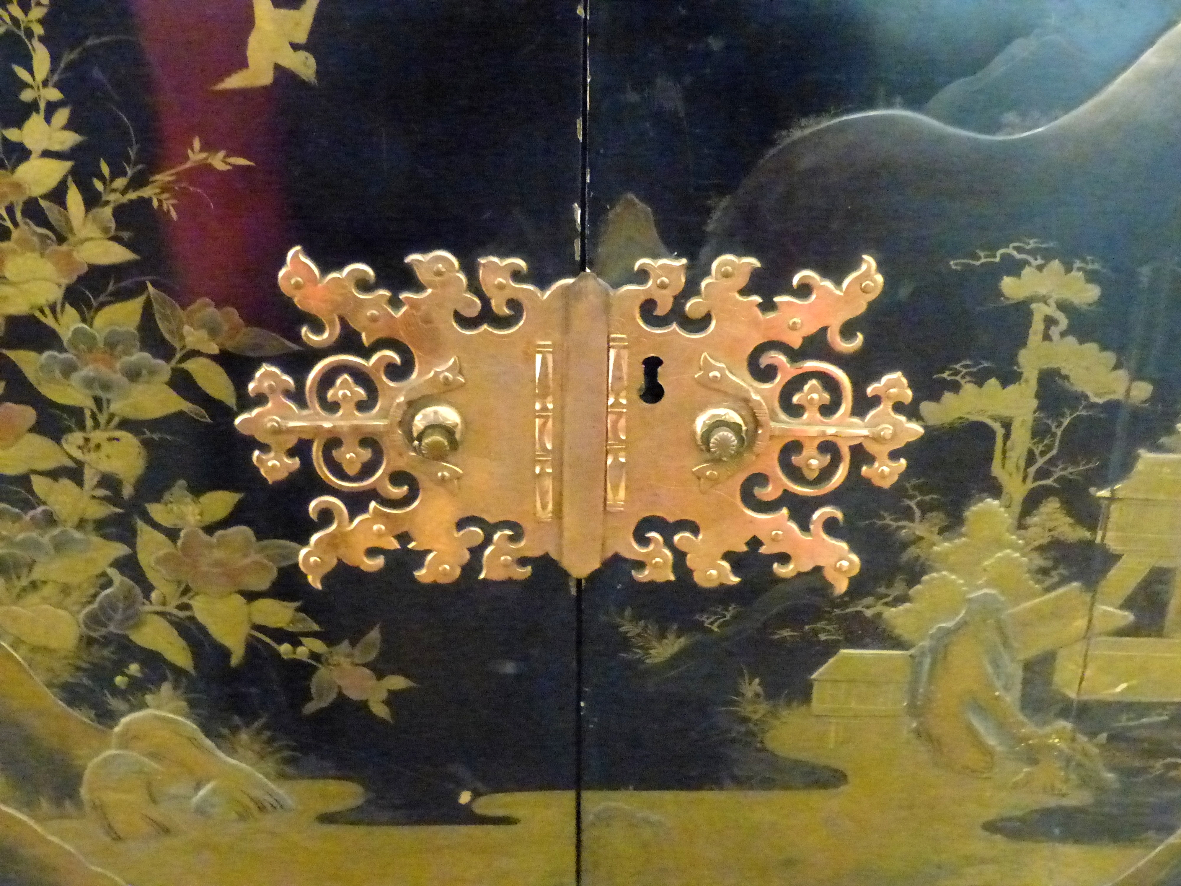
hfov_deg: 44.8
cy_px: 443
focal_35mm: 42
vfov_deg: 34.3
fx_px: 1433
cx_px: 590
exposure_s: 1/8
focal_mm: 7.6
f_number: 2.8
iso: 5000
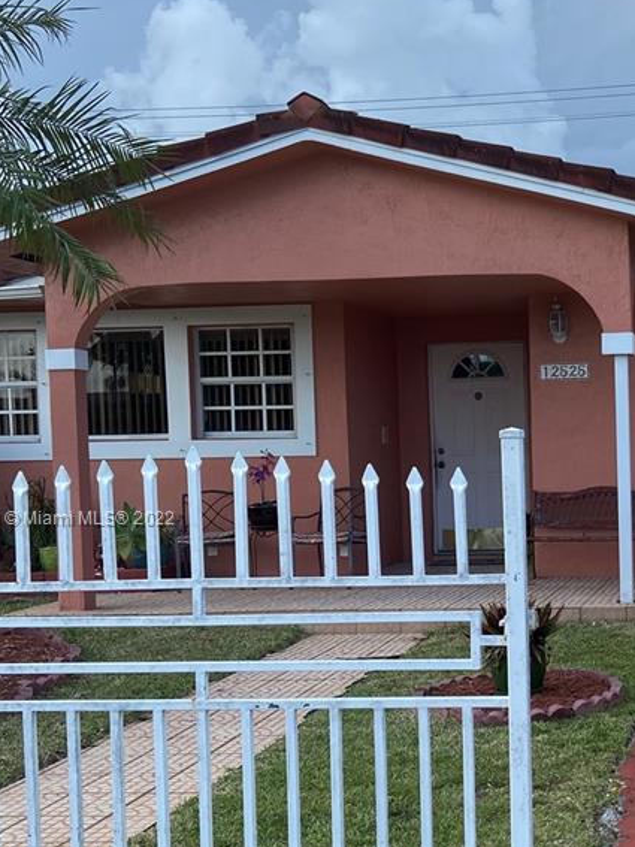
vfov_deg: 34.8
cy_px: 520
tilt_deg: -1.9
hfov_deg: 25.7
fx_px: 1346
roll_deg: +0.5
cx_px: 574
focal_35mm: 55
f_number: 1.8
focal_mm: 4.25
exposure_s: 1/1135
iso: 32
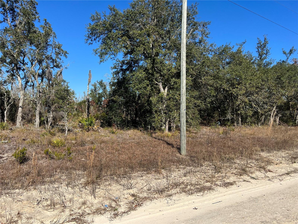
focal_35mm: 26
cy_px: 112
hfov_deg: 67.3
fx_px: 224
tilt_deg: +2.1
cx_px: 149
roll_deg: +1.0
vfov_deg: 53.1
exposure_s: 1/4274
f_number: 1.5
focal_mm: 5.7
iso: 50
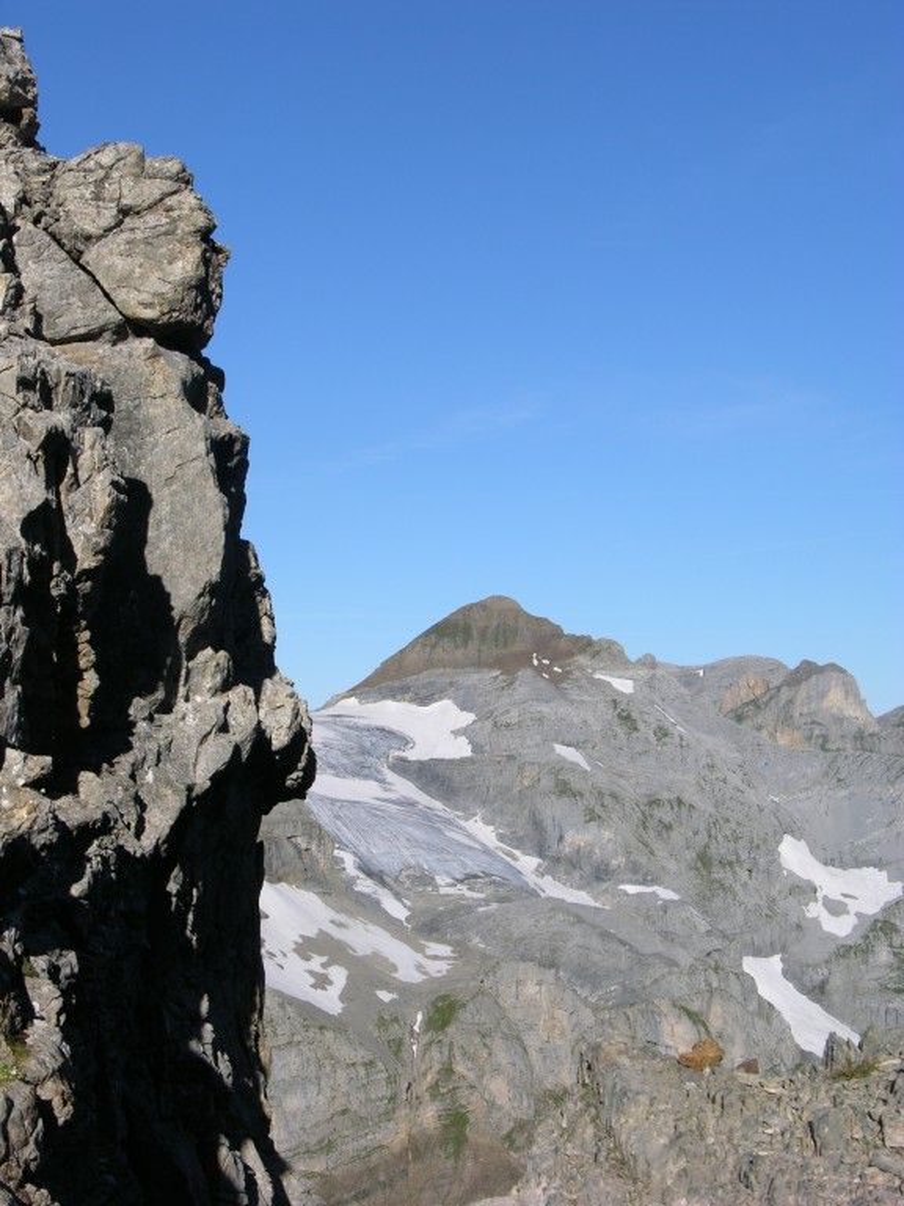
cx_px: 452
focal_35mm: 74
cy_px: 603
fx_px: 2577
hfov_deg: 19.9
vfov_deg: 26.3
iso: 50
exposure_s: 1/320
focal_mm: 18.8
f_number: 6
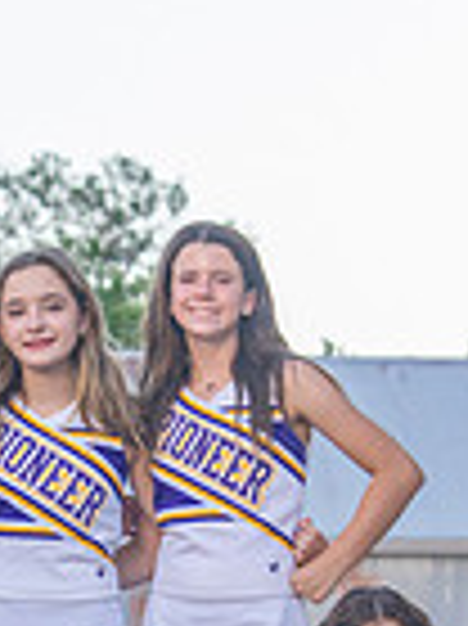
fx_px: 5236
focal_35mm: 290
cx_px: -36
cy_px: 804
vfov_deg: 6.8
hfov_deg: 5.1
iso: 640
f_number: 4
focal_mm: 70
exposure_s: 1/320
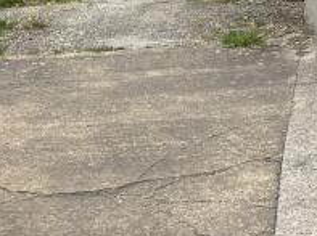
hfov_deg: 14.9
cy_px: -260
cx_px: 436
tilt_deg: +1.8
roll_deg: -0.6
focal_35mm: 125
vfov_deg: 10.7
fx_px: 1143
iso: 100
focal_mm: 6.76
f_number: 1.78
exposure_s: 1/3584
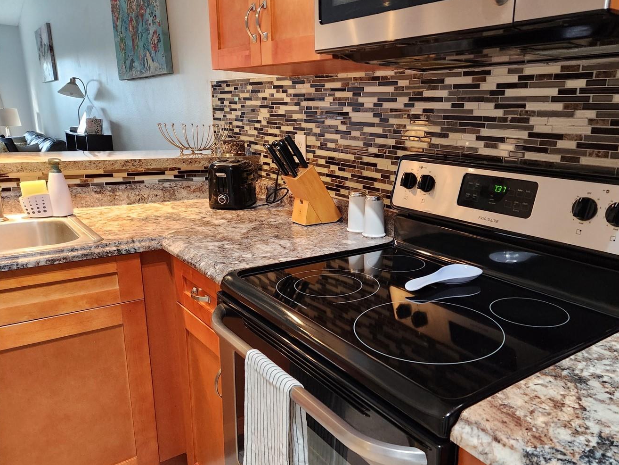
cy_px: 253
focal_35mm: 28
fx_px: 501
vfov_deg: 49.7
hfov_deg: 62.8
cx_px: 375
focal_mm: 5.4
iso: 1000
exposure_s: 1/120
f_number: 1.8
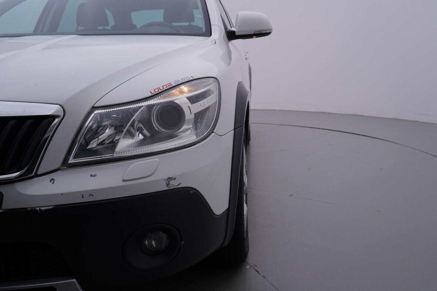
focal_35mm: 36
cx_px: 218
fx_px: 437
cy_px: 146
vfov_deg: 36.9
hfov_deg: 53.1
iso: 125
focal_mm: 24
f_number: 5
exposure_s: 1/125
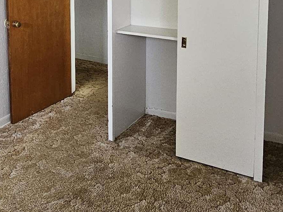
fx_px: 368
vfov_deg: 29.8
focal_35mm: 45
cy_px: -4
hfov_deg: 42.0
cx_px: 130
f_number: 2.2
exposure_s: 1/100
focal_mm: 2.2
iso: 320
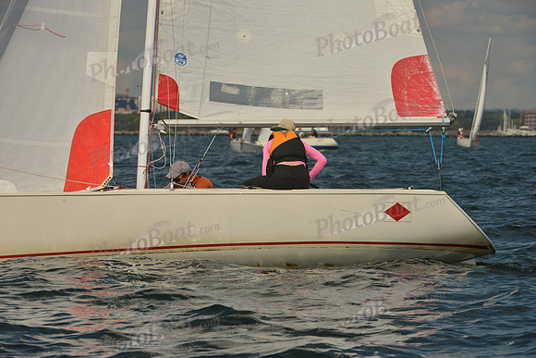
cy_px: 179
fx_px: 2978
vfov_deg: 6.9
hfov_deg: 10.3
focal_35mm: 200
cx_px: 268
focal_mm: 200
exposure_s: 1/1250
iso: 320
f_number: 9
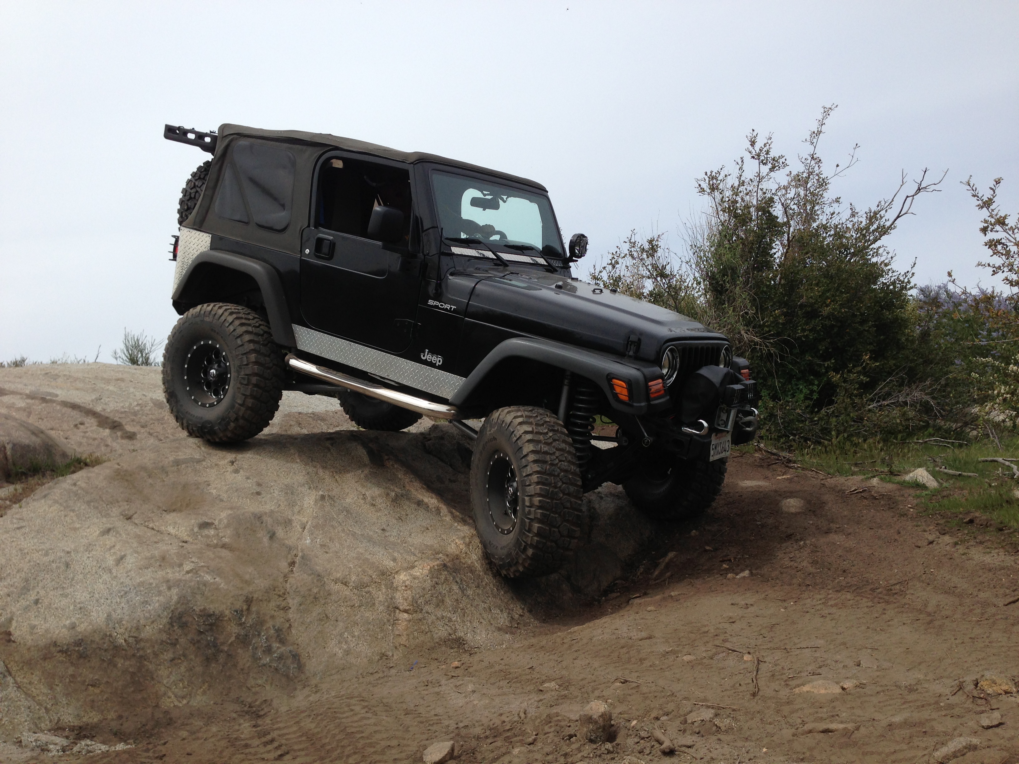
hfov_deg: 55.4
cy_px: 382
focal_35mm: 33
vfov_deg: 42.9
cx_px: 510
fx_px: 971
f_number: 2.4
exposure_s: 1/1808
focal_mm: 4.13
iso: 50
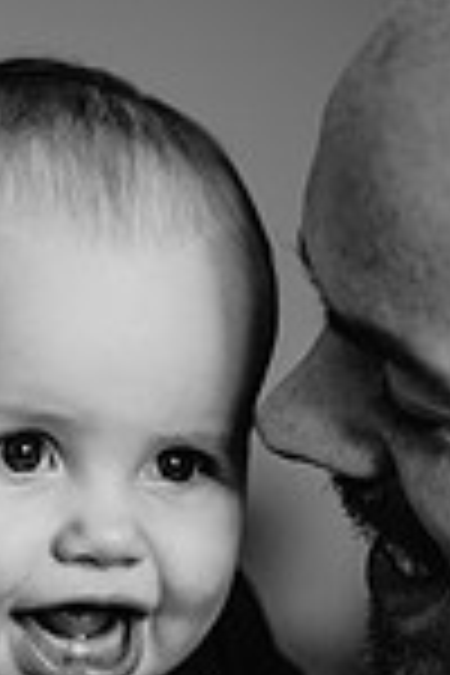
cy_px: 648
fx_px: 4781
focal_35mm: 255
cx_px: 137
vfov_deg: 8.0
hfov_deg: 5.4
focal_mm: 85
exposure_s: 1/160
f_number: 1.8
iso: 280
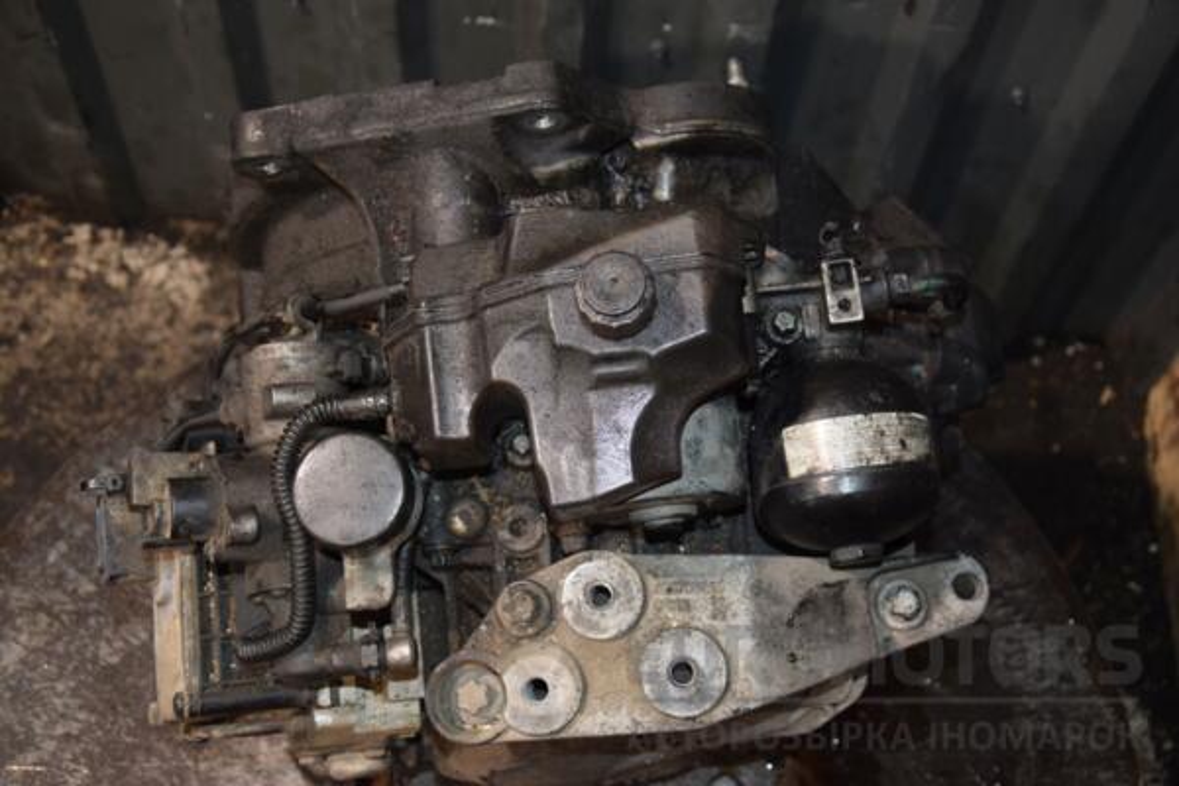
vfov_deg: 28.1
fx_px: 1572
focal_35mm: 48
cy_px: 393
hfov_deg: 41.1
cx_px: 590
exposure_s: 1/60
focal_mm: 32
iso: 800
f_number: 5
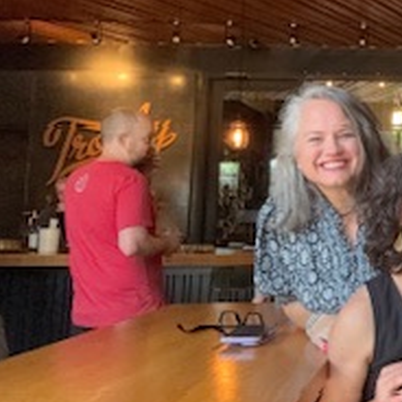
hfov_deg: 28.1
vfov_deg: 31.9
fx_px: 696
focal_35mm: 53
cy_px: 129
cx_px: 485
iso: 80
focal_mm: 2.69
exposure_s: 1/102
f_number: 1.9
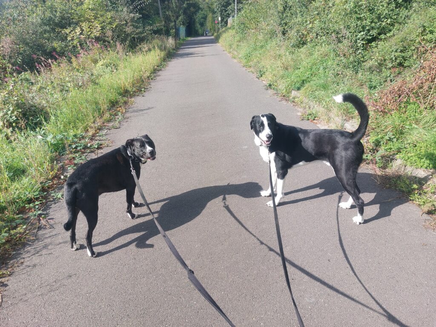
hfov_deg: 69.4
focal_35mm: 25
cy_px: 164
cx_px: 218
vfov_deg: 54.9
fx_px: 315
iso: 25
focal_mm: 5.23
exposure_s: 1/435
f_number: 1.8
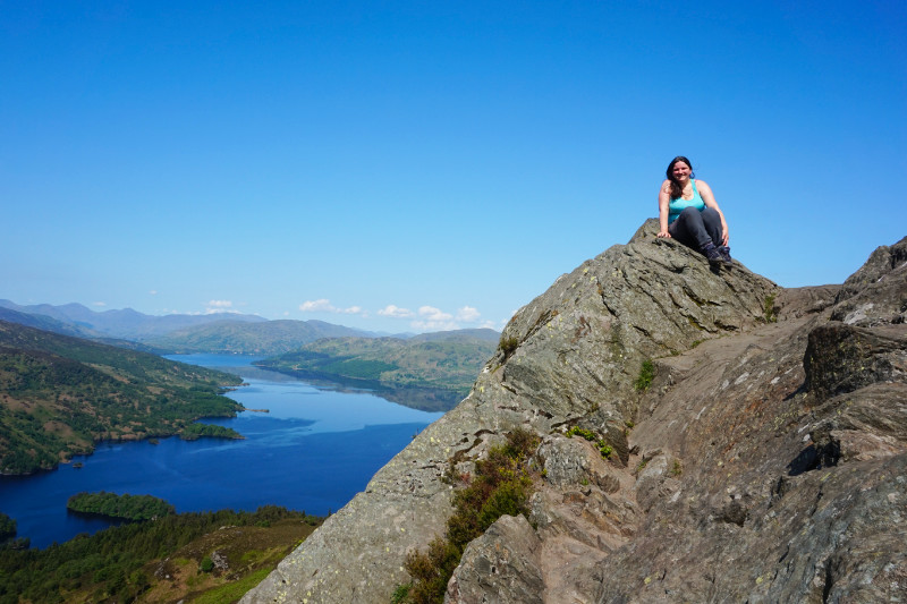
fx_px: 680
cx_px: 454
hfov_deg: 67.4
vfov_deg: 47.9
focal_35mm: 27
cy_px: 302
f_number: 14
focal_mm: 18
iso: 100
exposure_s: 1/125
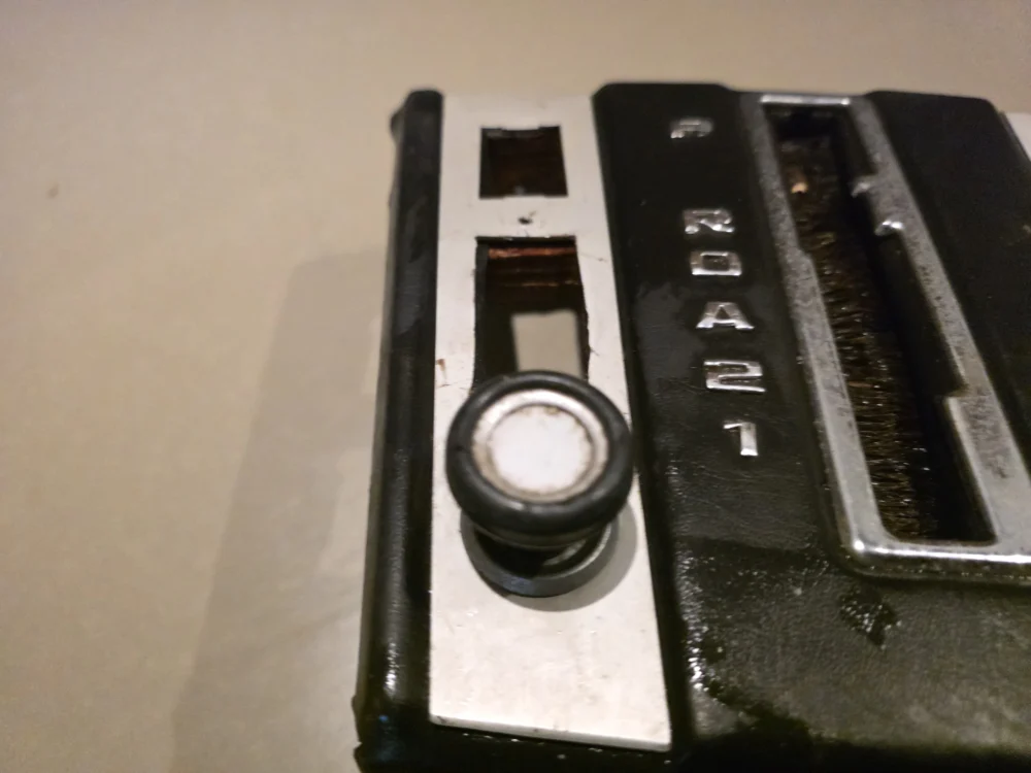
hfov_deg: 73.9
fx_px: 685
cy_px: 386
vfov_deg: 58.9
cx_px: 516
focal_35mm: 23
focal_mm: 6.3
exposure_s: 1/100
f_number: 1.7
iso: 1600
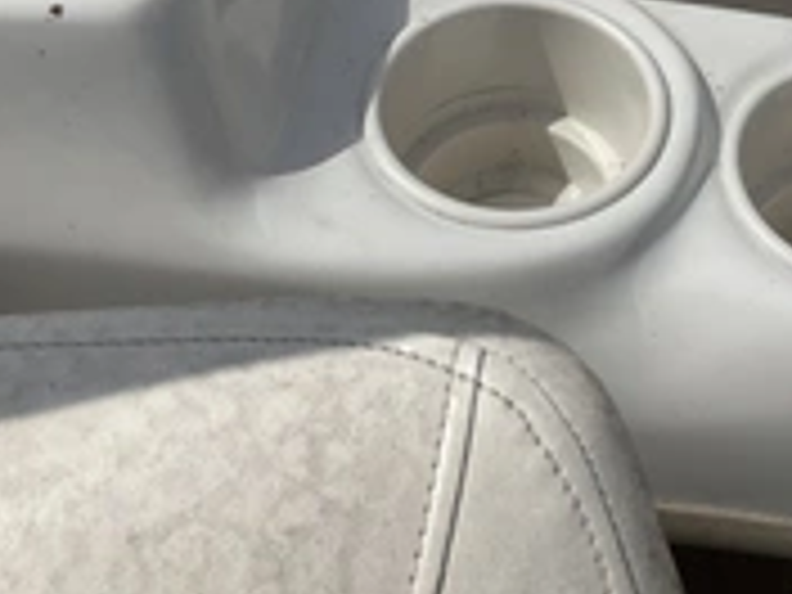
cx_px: 711
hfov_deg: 28.3
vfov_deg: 21.2
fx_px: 1510
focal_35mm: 66
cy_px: -58
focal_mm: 3
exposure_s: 1/4785
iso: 25
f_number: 1.8
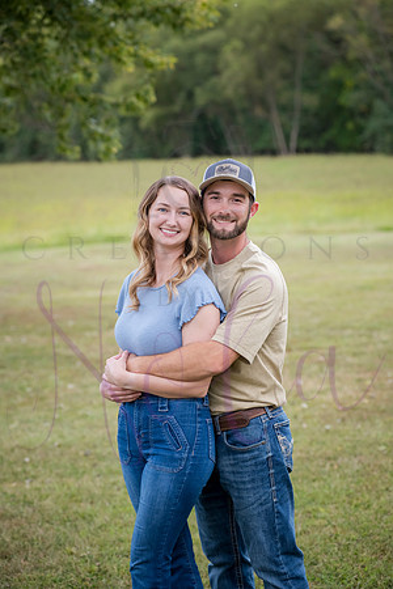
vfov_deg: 22.1
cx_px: 196
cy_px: 294
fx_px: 1506
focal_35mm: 92
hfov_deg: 14.9
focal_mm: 92
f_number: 4.5
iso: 400
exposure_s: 1/400
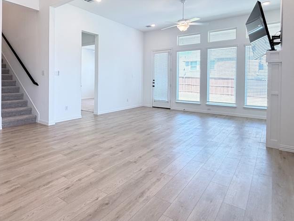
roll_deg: +0.2
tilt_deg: -1.4
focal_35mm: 23
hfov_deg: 72.0
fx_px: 195
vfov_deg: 58.1
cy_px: 82
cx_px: 101
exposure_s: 1/120
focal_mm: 2.22
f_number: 2.2
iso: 250
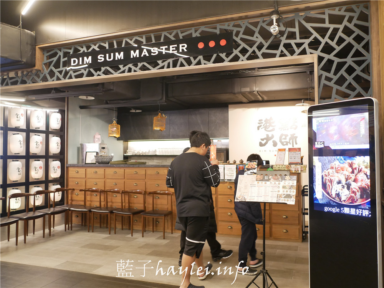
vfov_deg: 46.8
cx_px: 192
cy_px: 144
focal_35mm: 30
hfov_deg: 60.0
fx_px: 333
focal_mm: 15
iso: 800
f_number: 1.7
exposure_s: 1/60
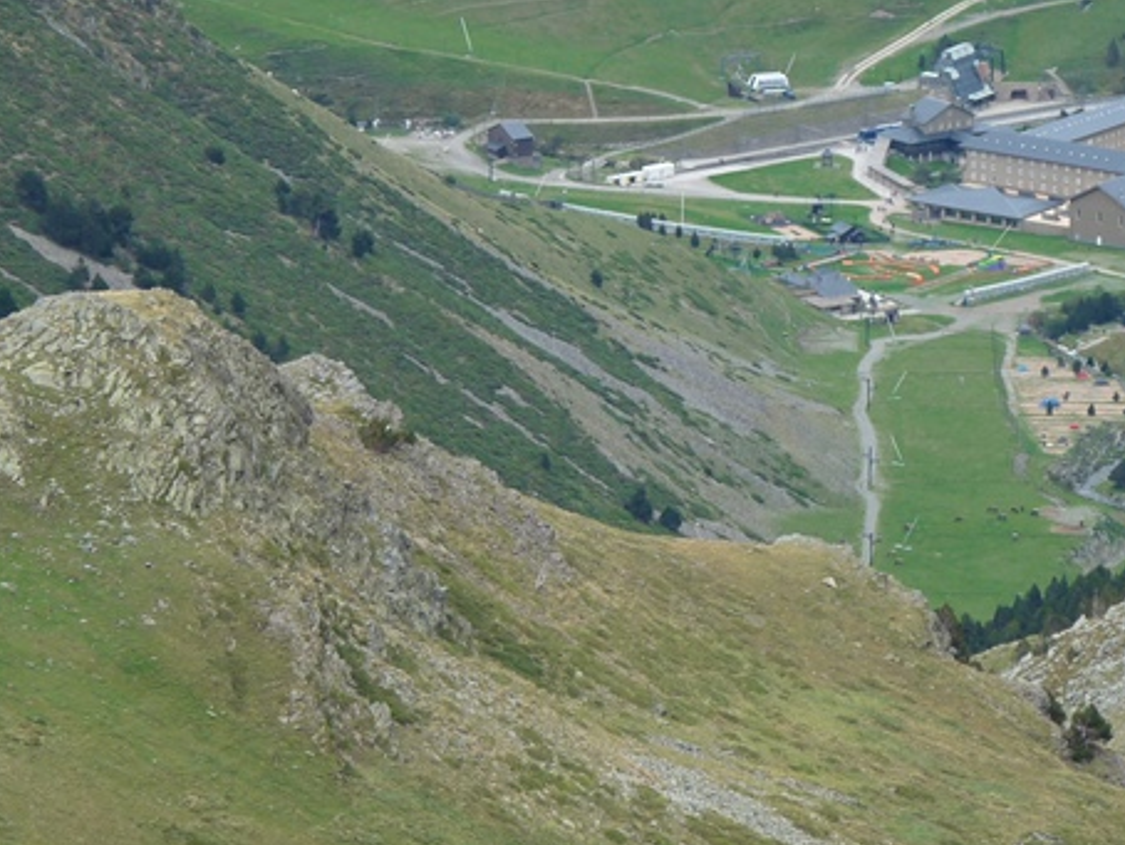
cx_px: 686
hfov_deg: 5.6
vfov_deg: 4.2
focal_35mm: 354
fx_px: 11511
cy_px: 126
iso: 100
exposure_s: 1/125
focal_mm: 35.6
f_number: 4
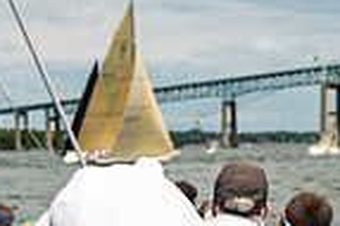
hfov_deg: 18.9
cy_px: 325
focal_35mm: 108
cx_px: 243
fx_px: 1019
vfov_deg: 12.1
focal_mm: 26
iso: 250
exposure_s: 1/2500
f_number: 5.6
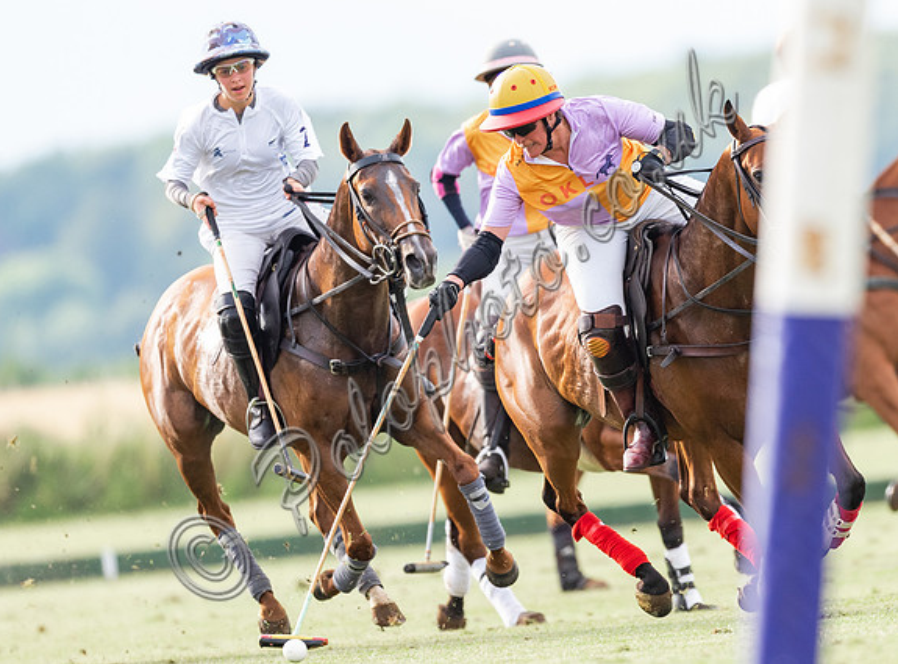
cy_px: 313
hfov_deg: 2.7
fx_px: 18865
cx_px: 653
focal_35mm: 731
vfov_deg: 2.0
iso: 800
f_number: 4
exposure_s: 1/1000
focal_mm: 500
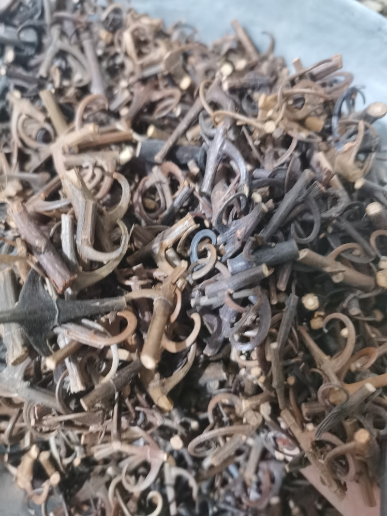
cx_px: 194
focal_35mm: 27
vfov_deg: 65.3
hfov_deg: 51.3
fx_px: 403
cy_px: 258
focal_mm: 5.58
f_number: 1.8
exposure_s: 1/18
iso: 1000
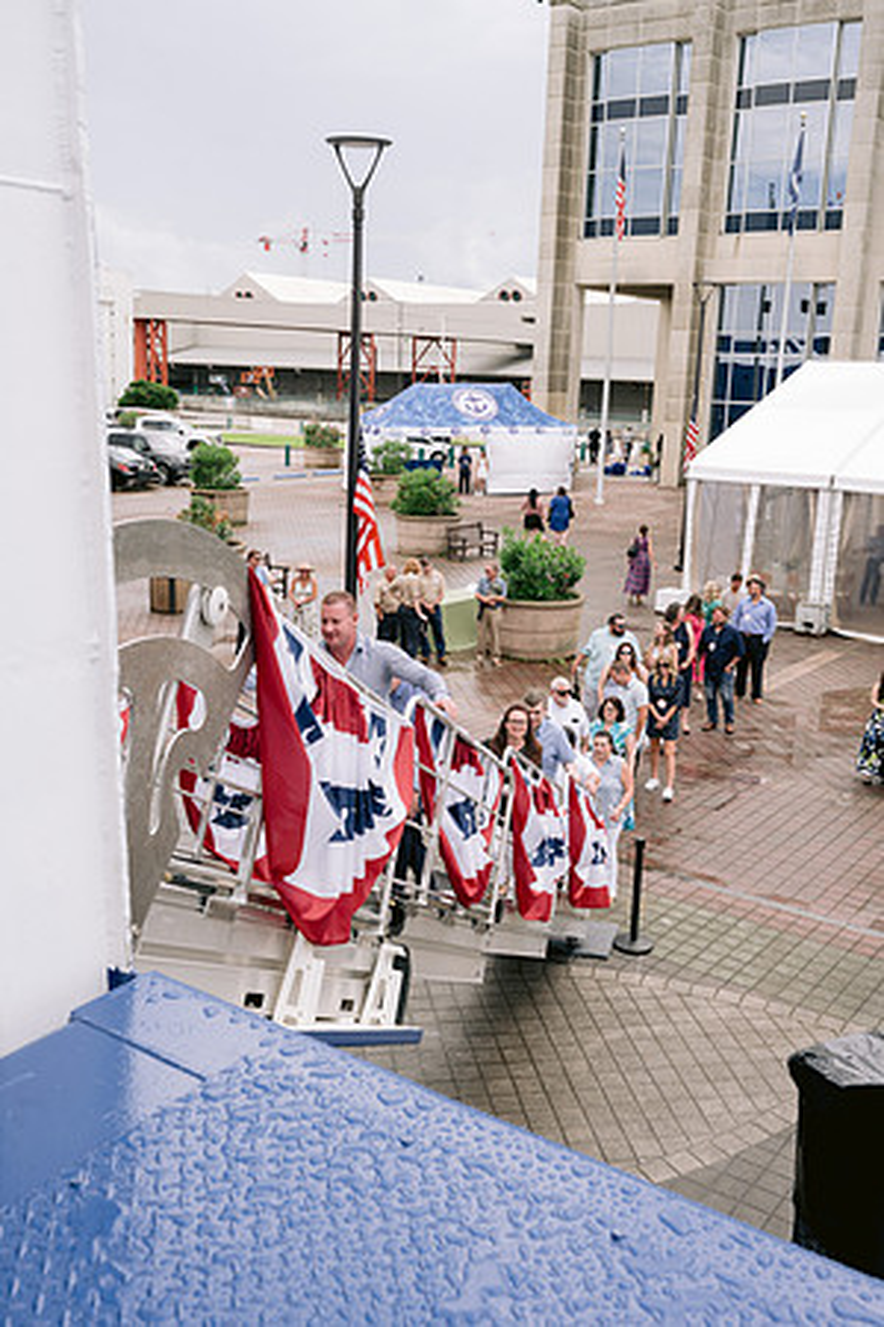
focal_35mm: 35
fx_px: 1289
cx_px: 442
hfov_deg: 37.9
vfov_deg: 54.4
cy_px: 664
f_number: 8
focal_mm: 35
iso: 160
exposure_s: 1/200
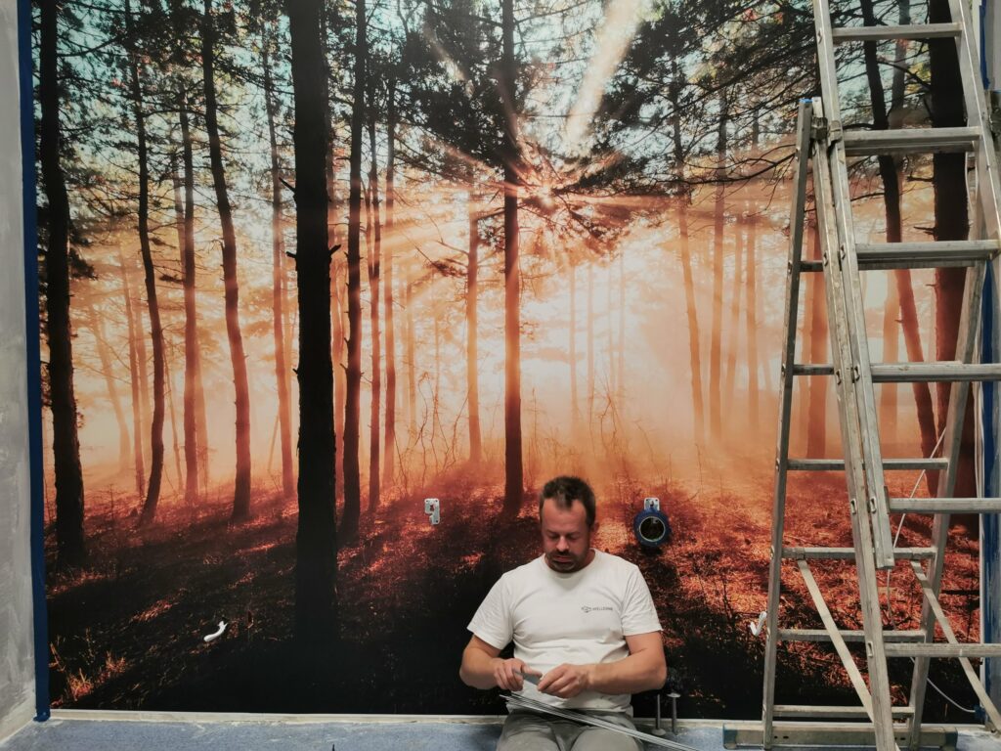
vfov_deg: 46.8
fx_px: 868
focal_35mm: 30
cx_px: 500
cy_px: 376
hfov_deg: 60.0
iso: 125
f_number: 1.6
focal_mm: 5.56
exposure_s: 1/60
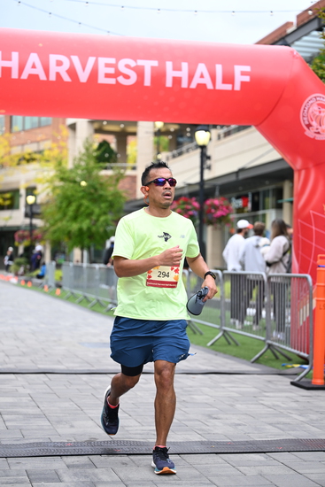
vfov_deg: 28.8
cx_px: 162
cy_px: 244
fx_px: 947
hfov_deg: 19.5
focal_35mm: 70
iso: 640
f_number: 2.8
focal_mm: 70
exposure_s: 1/1600
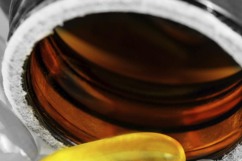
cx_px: 137
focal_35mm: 252
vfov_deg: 5.4
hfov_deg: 8.2
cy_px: 192
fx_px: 1694
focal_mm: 105
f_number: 11
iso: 100
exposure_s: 1.3
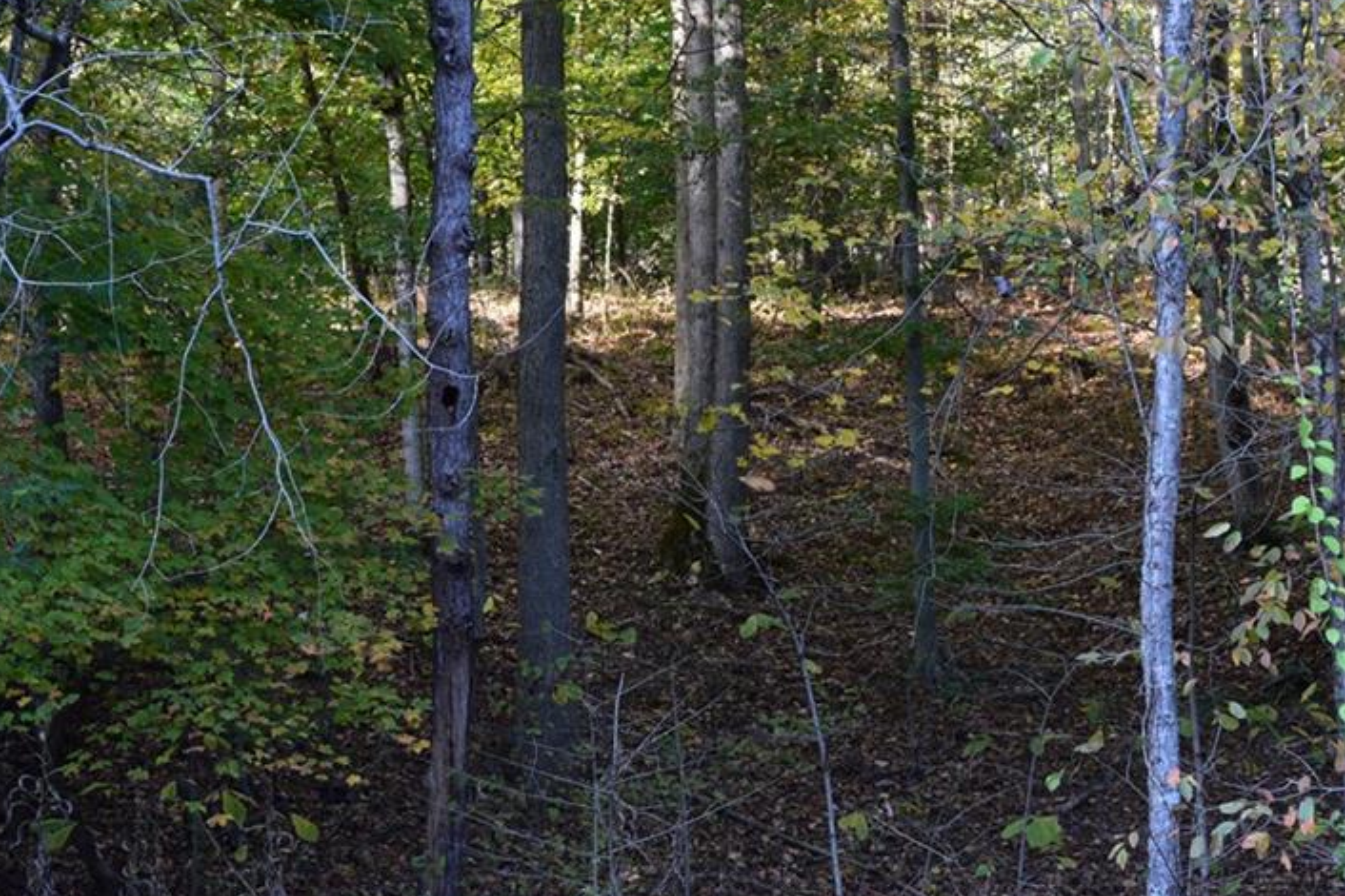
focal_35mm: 87
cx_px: 783
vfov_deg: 15.7
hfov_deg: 23.4
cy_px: 316
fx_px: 3249
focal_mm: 40
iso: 400
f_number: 7.1
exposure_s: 1/40
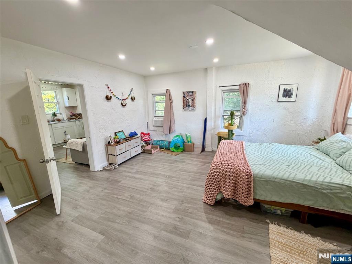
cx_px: 176
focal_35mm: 14
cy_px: 132
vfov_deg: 85.7
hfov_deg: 102.1
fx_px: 142
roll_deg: +1.8
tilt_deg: -11.3
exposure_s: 1/120
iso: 200
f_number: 2.2
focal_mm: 2.22
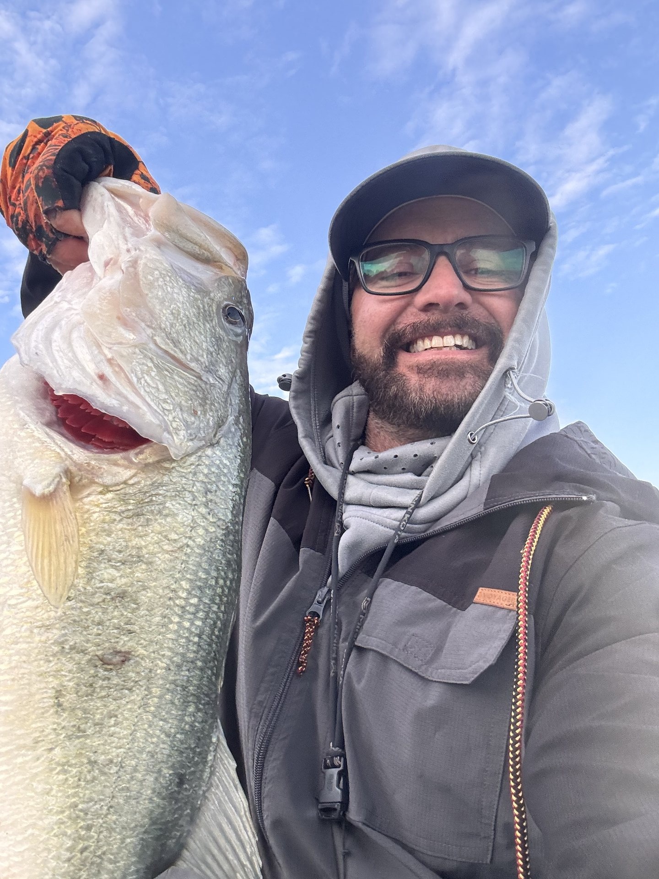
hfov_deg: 46.8
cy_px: 440
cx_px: 330
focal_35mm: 30
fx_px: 761
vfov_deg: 60.0
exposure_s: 1/122
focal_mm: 2.69
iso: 32
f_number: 1.9
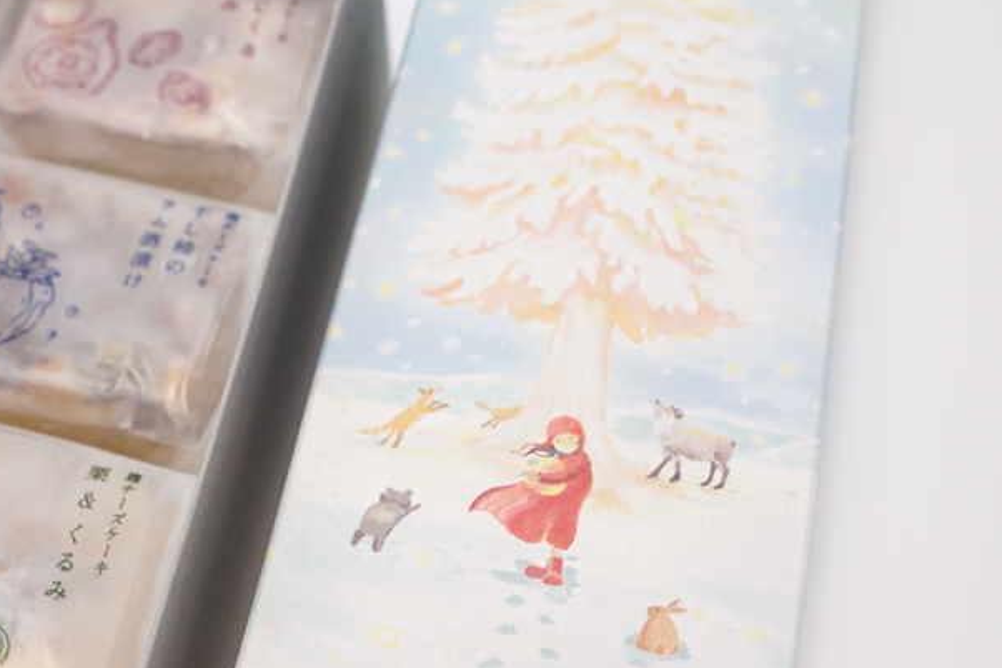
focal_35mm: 67
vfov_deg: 20.3
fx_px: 1864
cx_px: 275
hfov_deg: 29.7
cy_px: 408
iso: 200
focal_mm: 28
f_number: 4.5
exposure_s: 1/60
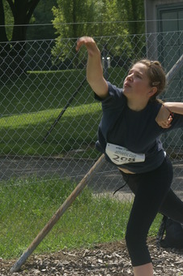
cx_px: 145
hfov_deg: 8.2
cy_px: 175
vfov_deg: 12.3
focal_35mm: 167
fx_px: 1276
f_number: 7.1
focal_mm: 70
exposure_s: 1/400
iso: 100
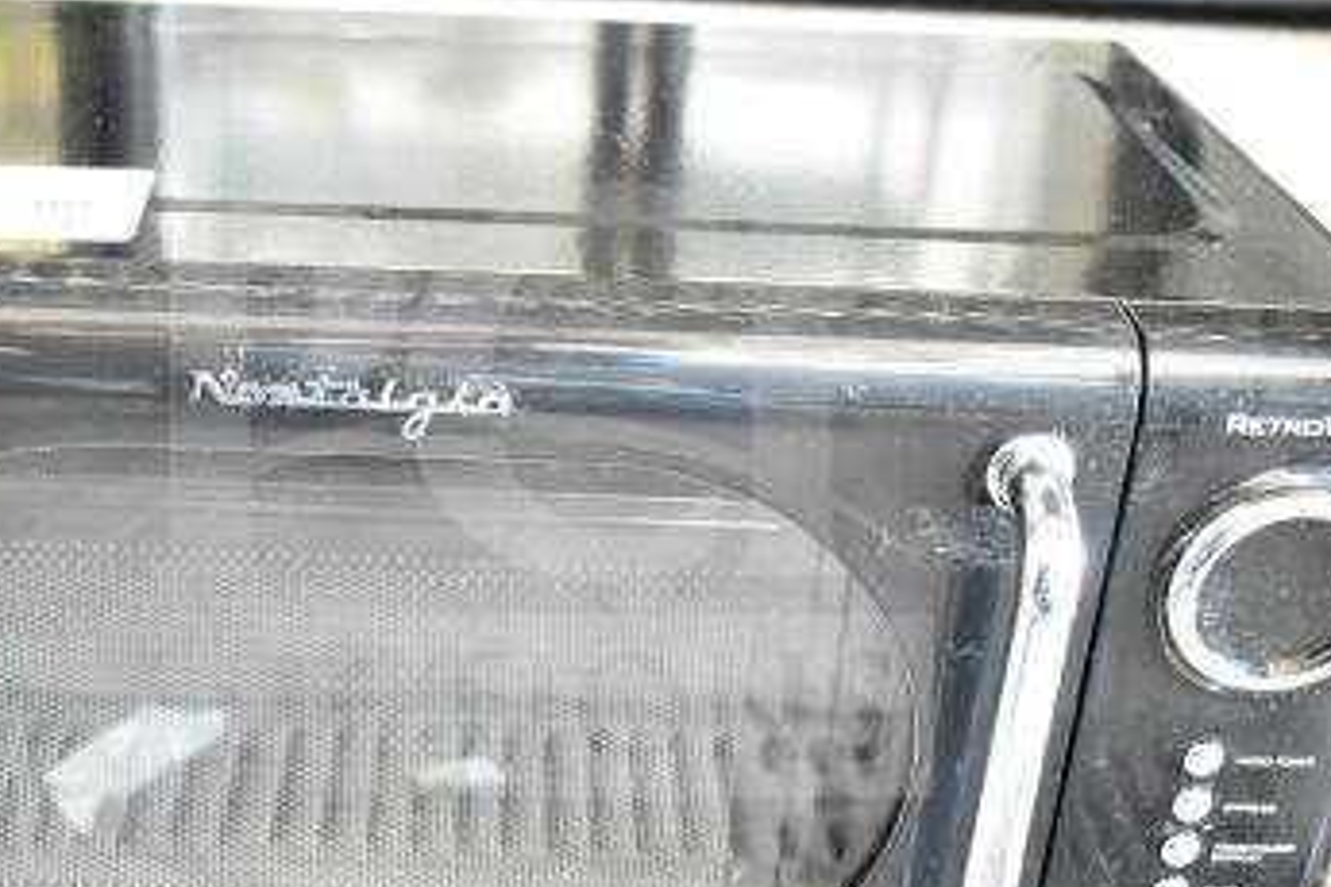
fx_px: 1959
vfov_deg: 25.5
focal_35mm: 53
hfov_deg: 37.3
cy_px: 492
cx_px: 498
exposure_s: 1/30
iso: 5600
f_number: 3.5
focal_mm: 20
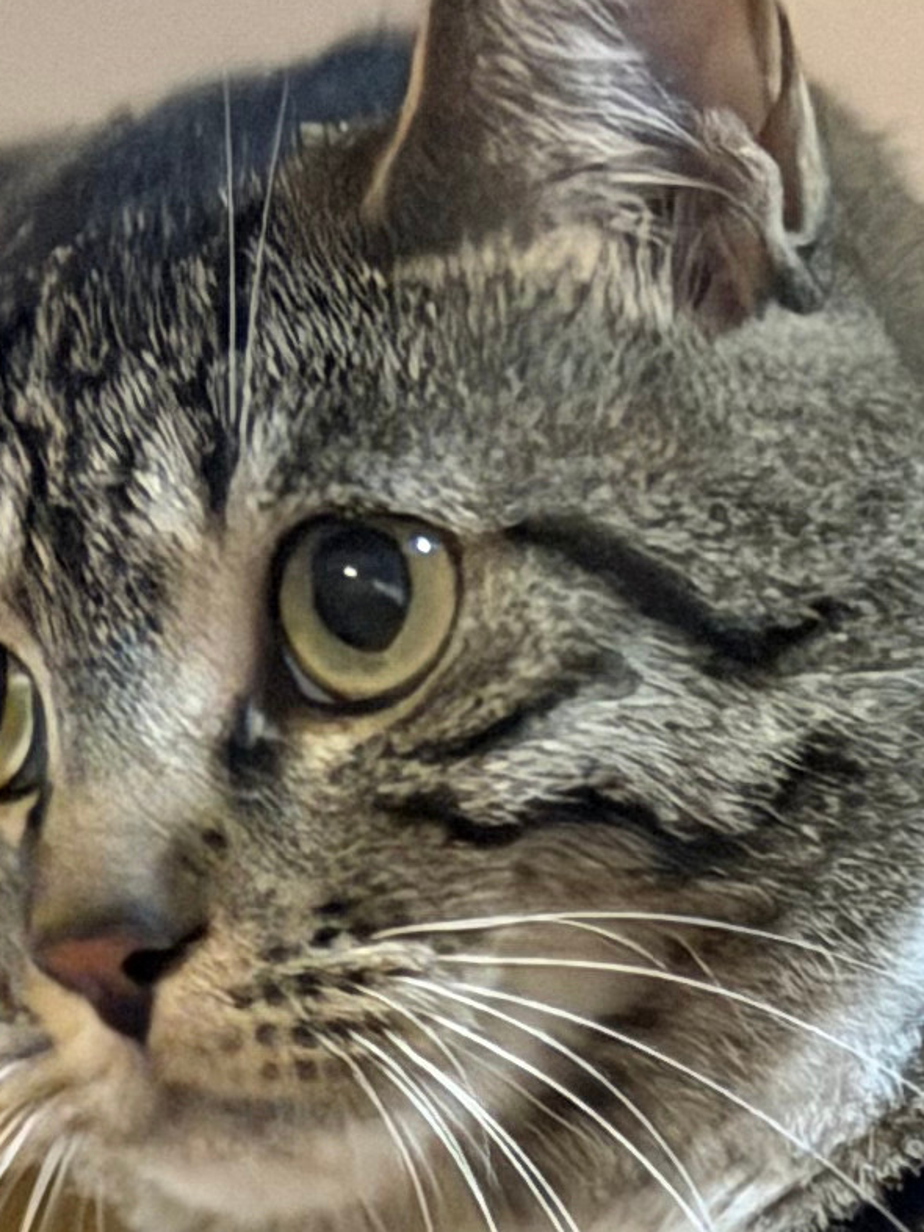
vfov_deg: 7.8
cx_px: 1092
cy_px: 2260
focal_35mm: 246
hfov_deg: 6.0
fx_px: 8758
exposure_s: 1/25
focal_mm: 6.76
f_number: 1.78
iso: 500
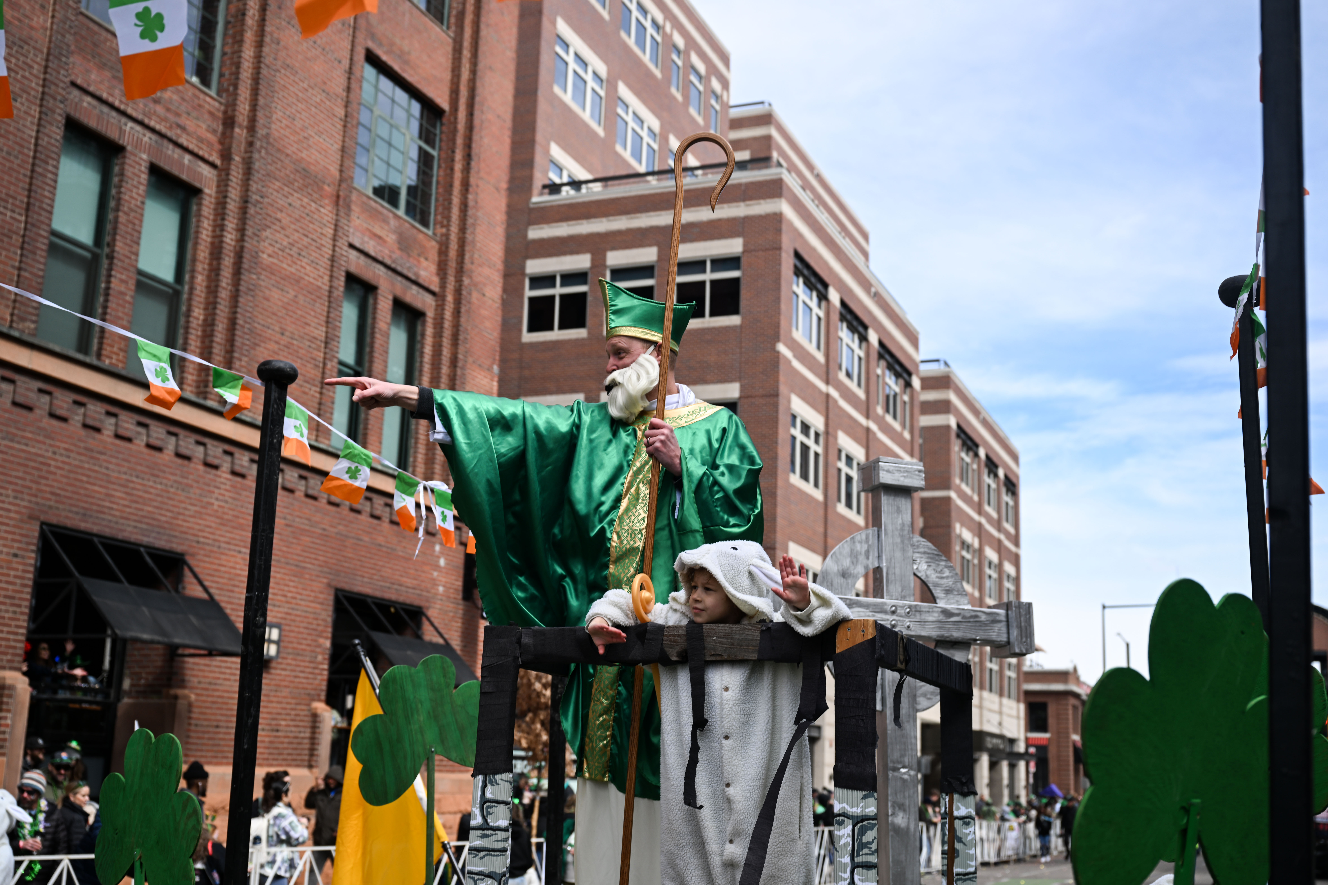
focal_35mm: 42
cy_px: 442
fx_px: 1549
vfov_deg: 31.9
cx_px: 664
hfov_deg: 46.4
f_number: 4
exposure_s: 1/500
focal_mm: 42
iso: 64
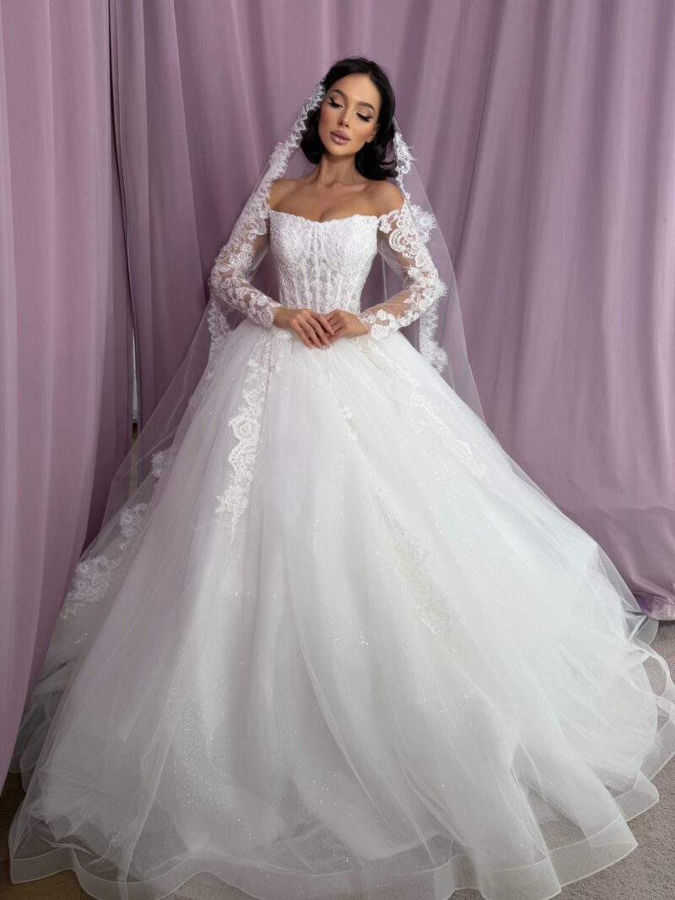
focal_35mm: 24
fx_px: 624
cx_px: 338
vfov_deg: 71.6
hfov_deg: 56.8
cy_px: 450
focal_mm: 6.76
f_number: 1.78
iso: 64
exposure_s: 1/146
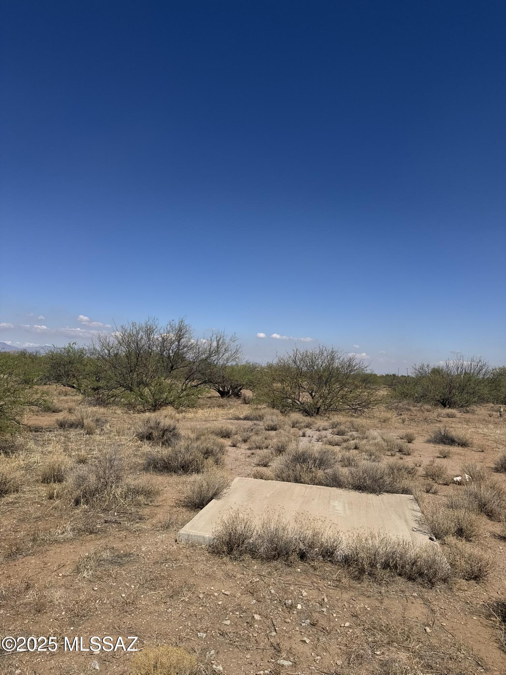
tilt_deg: +3.2
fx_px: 468
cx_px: 253
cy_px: 338
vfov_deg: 71.6
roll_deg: -2.9
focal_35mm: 24
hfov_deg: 56.8
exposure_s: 1/7937
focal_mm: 6.76
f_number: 1.78
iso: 80
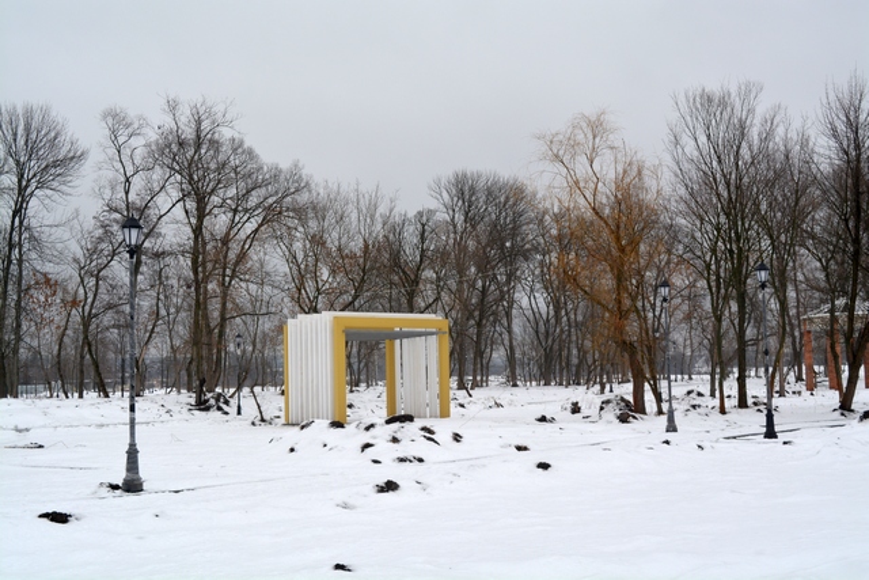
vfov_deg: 29.9
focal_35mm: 45
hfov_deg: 43.6
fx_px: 1086
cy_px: 290
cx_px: 434
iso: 180
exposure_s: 1/250
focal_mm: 30
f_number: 8
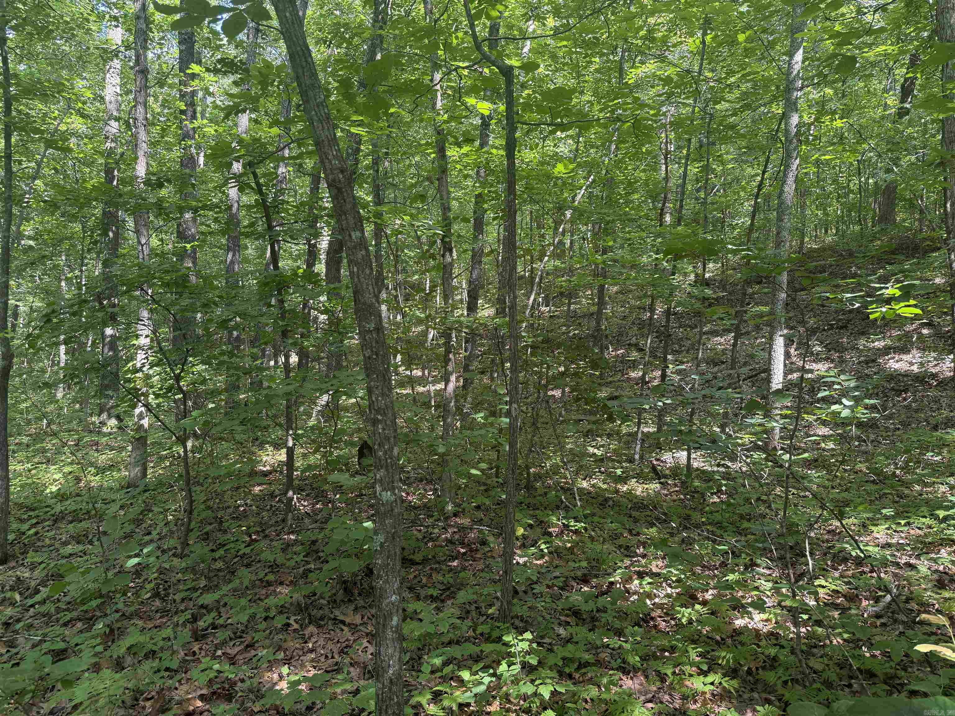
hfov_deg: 71.6
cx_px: 478
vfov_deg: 56.8
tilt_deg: +1.4
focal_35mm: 24
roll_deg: -2.4
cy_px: 358
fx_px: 662
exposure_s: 1/121
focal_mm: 6.76
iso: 100
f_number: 1.78
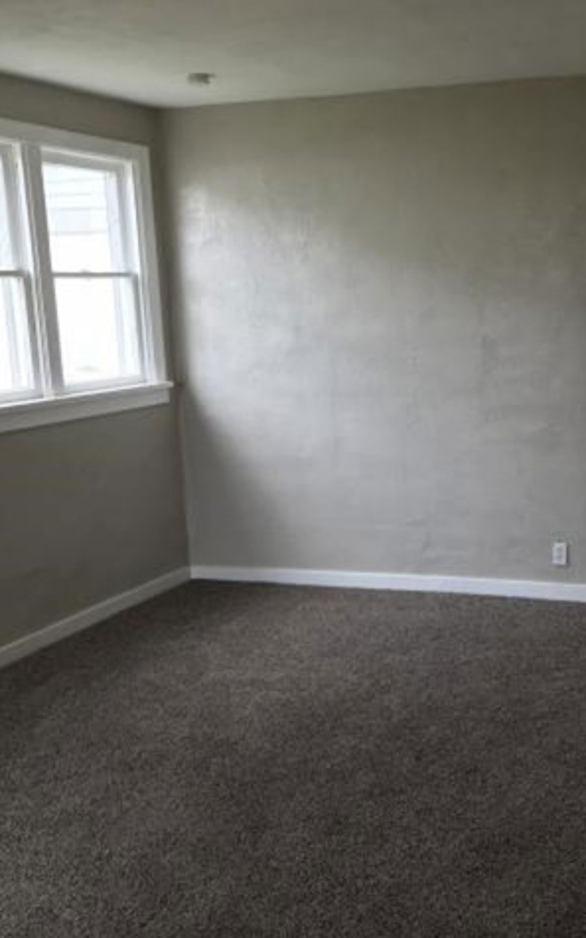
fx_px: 1022
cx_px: 533
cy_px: 468
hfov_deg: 30.5
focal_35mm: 40
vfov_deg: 49.3
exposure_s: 1/60
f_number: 1.8
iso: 20
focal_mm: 3.99
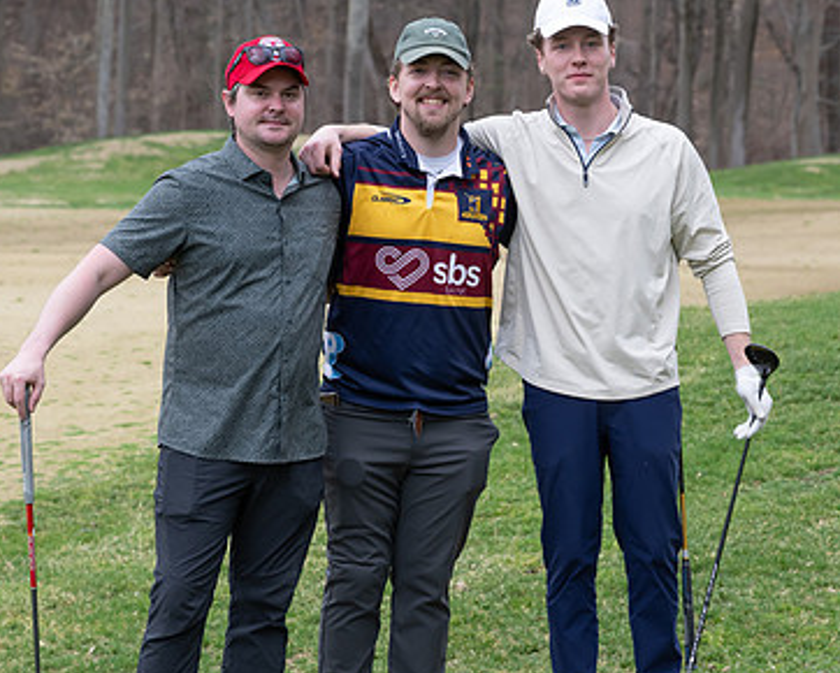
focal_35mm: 127
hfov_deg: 15.1
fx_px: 3159
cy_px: 440
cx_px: 535
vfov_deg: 12.1
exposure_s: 1/500
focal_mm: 72
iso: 640
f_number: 5
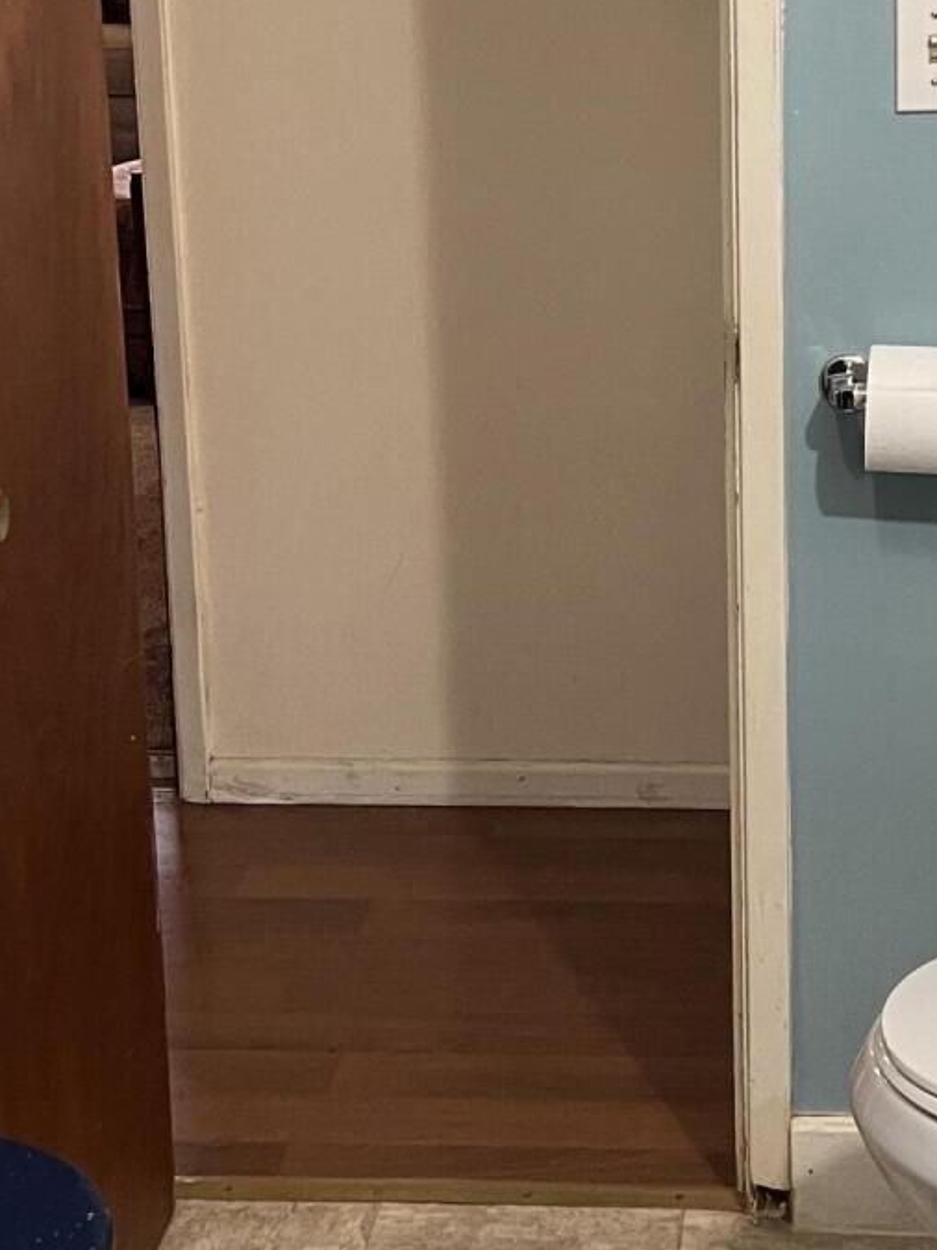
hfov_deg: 18.9
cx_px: 750
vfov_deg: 25.1
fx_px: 2780
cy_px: 361
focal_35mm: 77
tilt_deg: -12.1
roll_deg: +1.3
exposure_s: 1/60
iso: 250
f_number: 1.5
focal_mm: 5.7
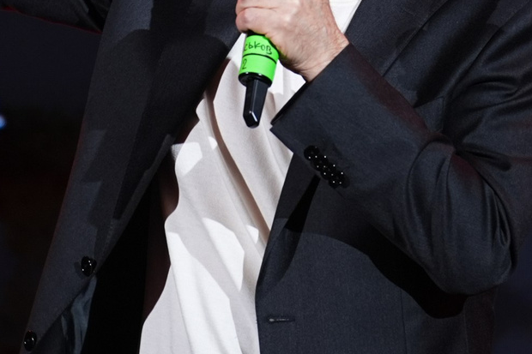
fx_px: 12202
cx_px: 268
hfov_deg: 2.5
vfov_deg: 1.7
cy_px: -156
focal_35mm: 826
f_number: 2.8
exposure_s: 1/320
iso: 640
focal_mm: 200
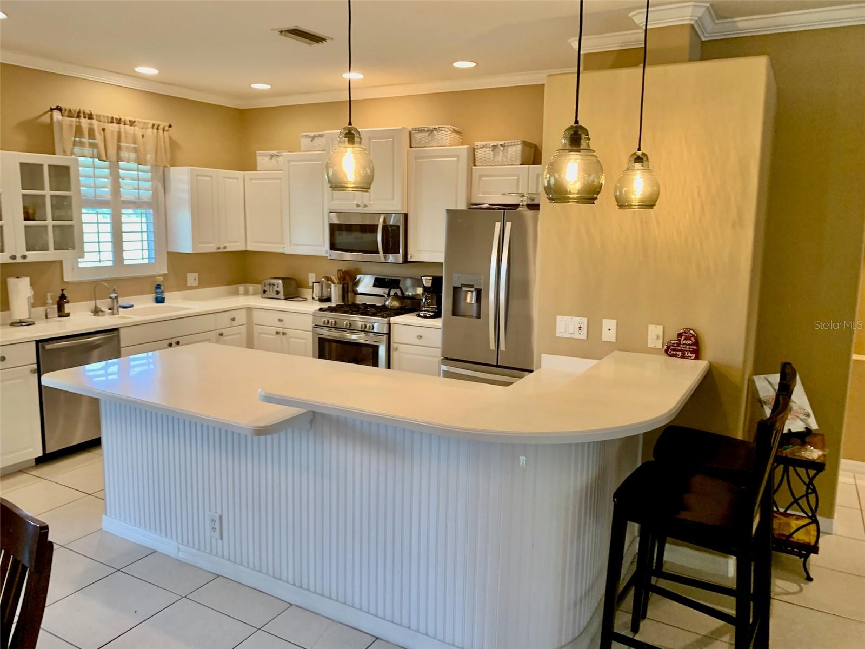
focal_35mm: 26
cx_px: 432
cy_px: 324
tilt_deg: -8.1
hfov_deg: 67.3
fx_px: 650
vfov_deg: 53.1
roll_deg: +0.1
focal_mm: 4.25
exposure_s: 1/60
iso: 125
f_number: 1.8
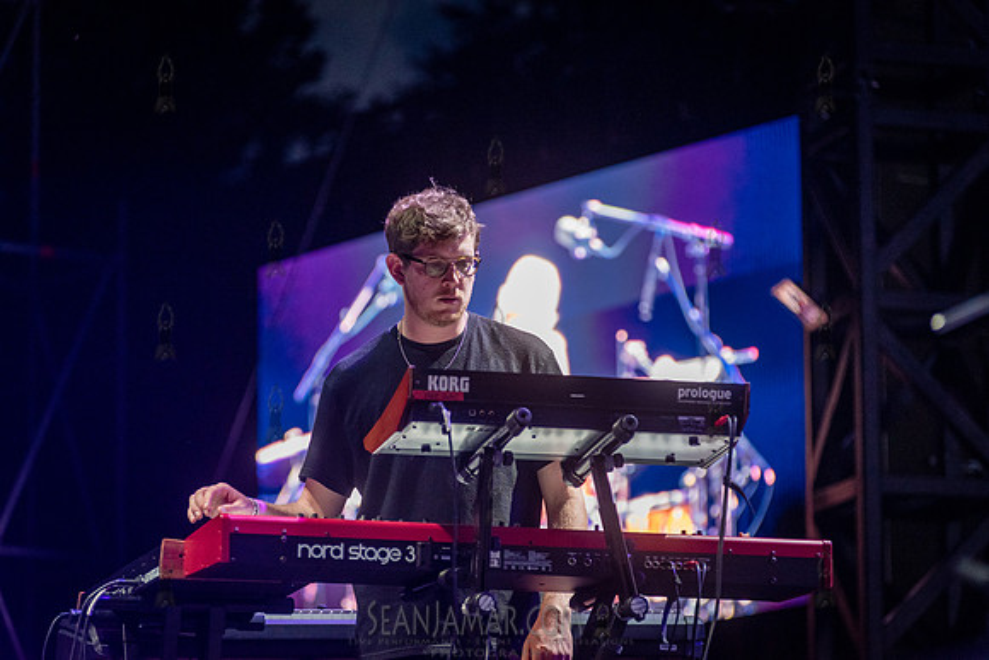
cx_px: 494
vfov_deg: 8.1
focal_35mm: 170
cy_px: 330
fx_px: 4671
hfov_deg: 12.1
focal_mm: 170
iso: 4000
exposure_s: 1/640
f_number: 3.5
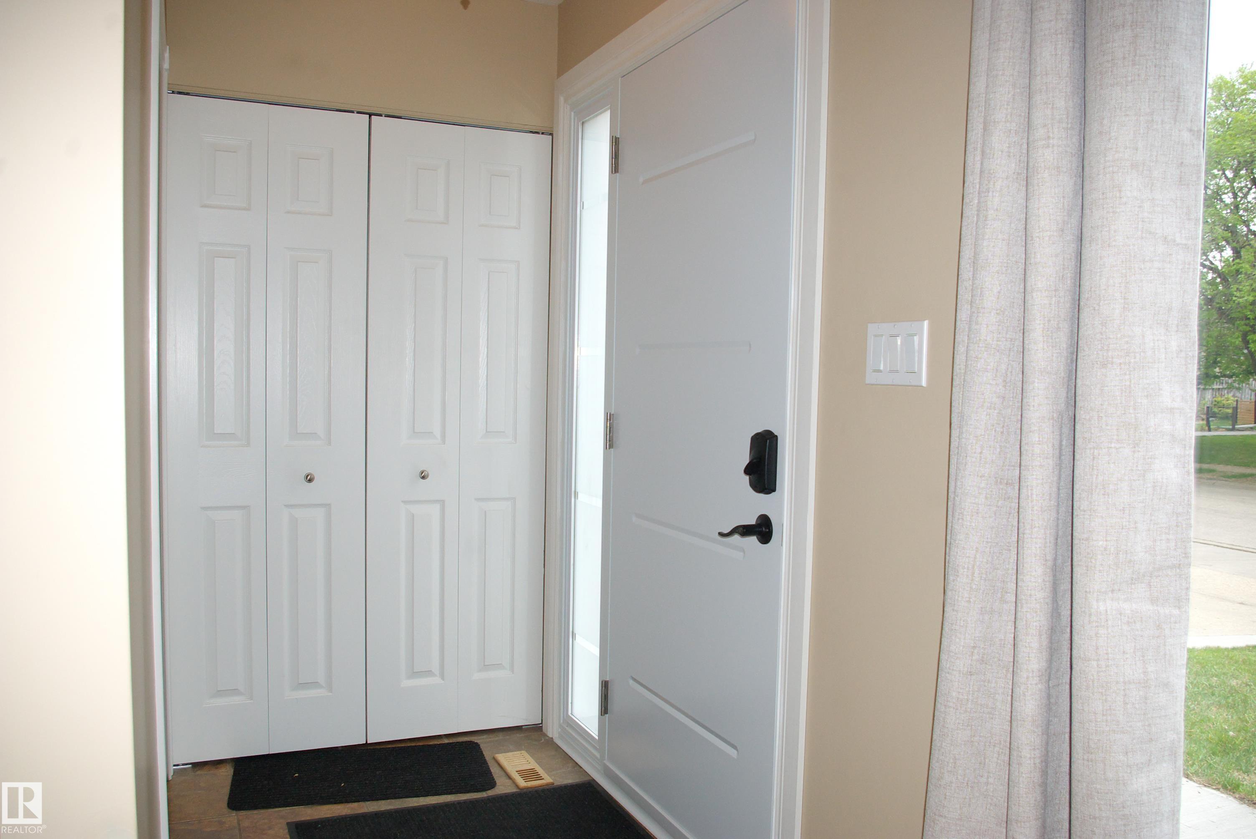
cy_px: 420
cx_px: 628
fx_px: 942
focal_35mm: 27
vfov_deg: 48.0
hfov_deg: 67.4
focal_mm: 18
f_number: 6.7
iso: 800
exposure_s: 1/180
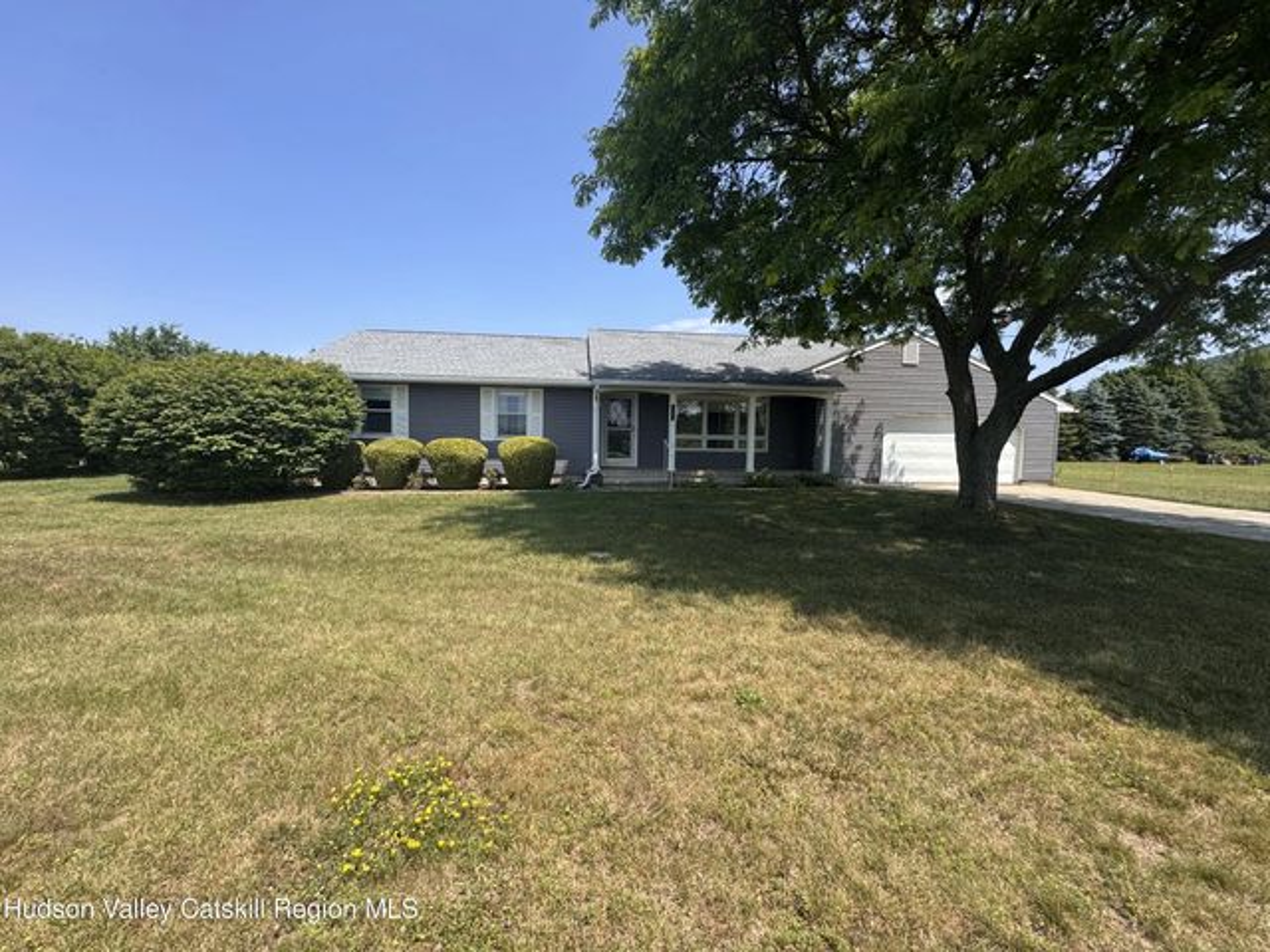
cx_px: 635
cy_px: 476
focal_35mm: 14
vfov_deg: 85.7
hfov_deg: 102.1
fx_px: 514
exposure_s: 1/1110
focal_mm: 2.22
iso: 50
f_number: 2.2
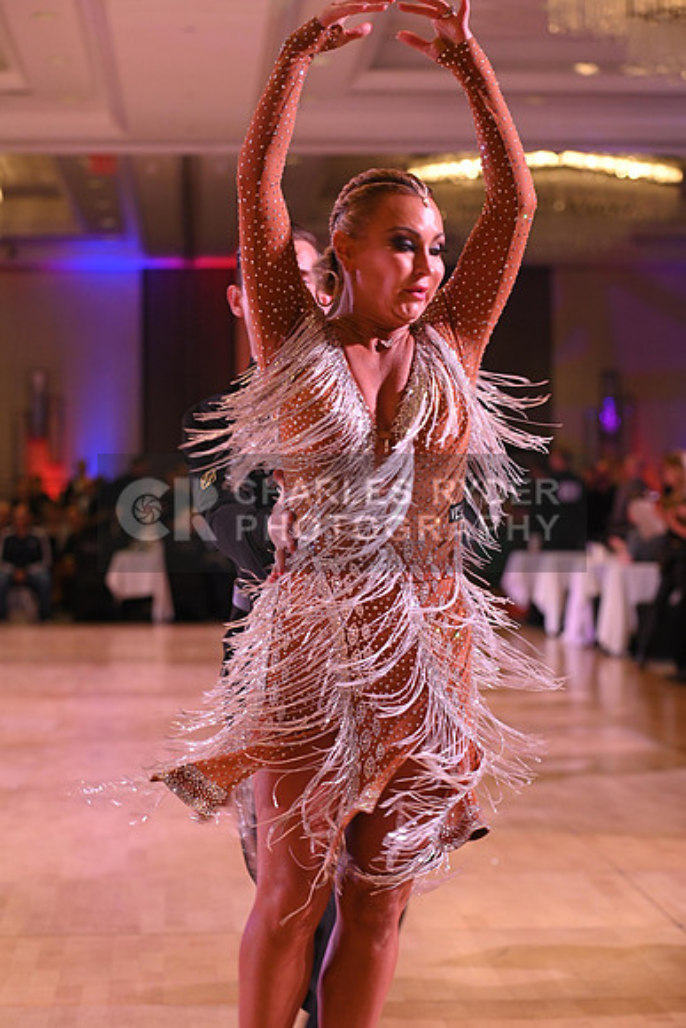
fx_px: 2628
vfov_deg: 22.1
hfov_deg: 14.9
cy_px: 514
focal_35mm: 92
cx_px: 343
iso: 1600
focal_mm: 92
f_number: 4.5
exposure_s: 1/200
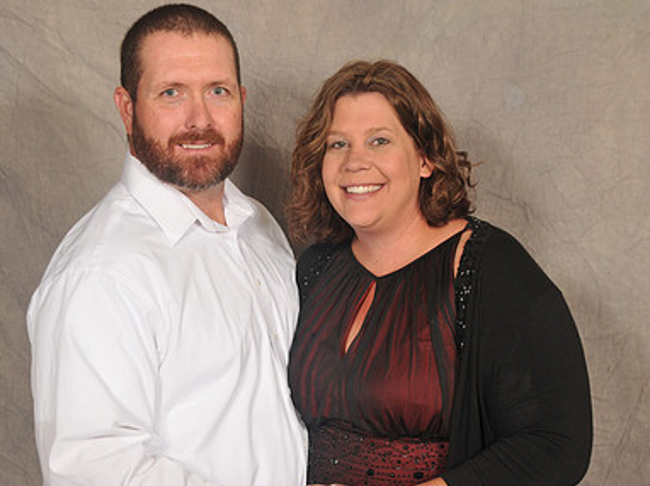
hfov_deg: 27.8
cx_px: 324
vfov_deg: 20.8
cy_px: 357
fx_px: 1314
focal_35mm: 70
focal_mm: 32
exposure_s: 1/125
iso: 200
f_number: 5.6
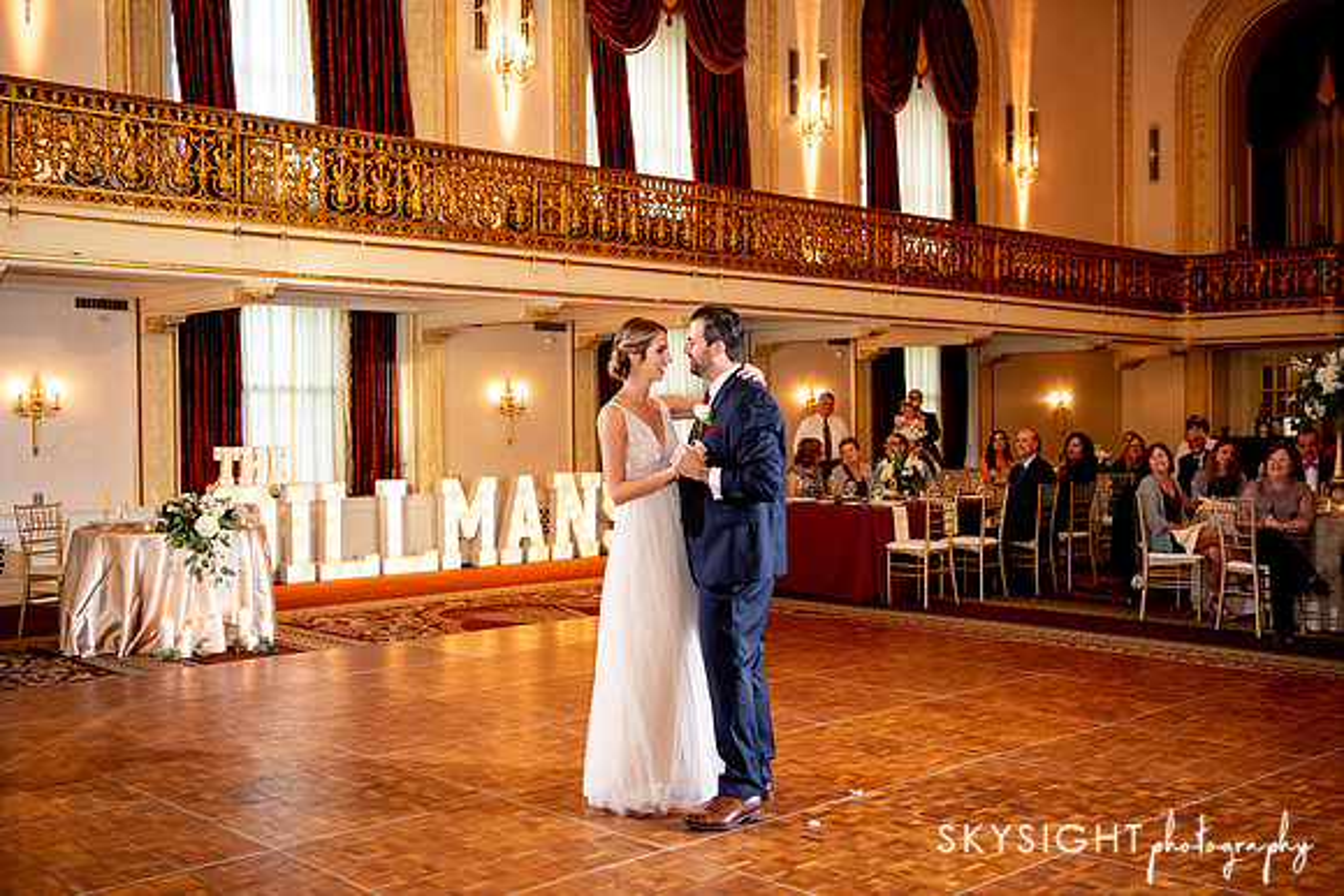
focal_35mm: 39
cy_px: 452
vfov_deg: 34.0
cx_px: 658
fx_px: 1468
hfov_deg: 49.2
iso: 1600
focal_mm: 36
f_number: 2.8
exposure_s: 1/125
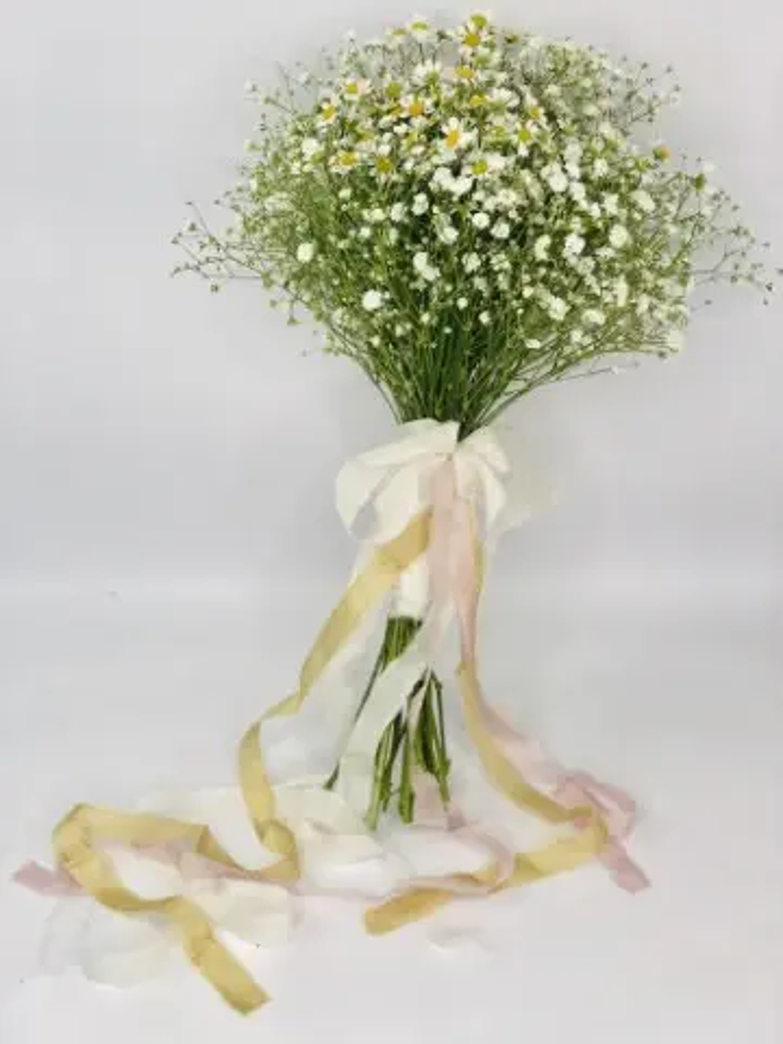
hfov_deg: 28.0
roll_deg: +2.3
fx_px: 1568
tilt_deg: -31.6
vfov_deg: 36.8
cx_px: 392
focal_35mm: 52
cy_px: 522
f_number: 2.4
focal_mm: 6
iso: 20
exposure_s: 1/100
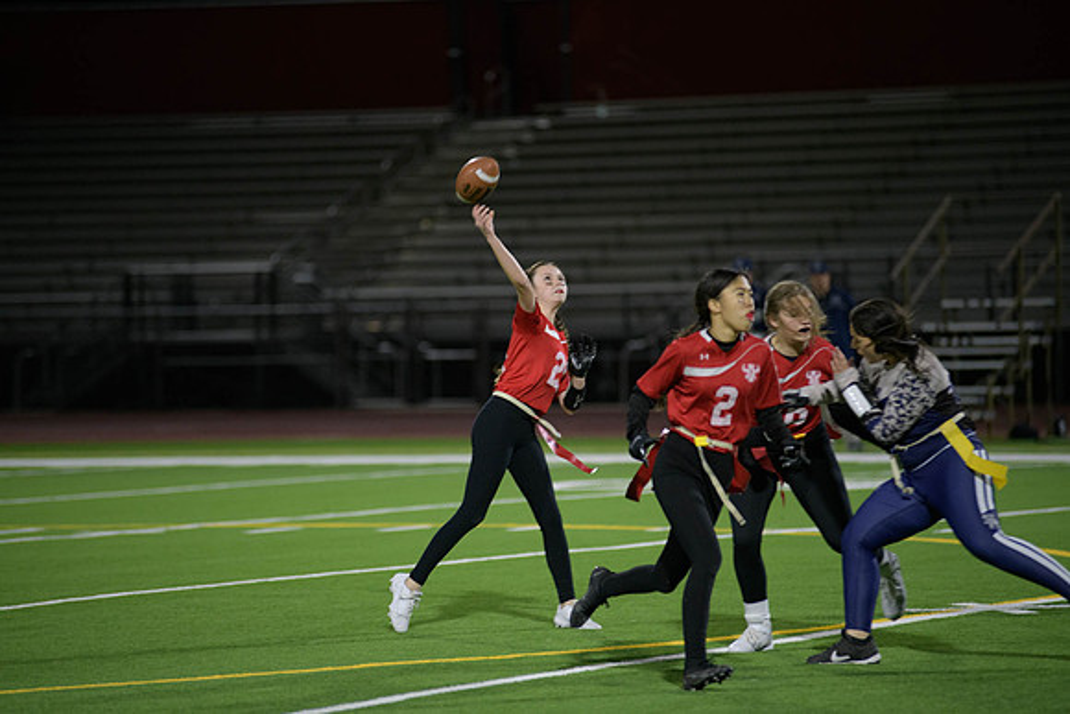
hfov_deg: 10.3
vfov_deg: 6.9
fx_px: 5946
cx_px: 535
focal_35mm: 200
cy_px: 357
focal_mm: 200
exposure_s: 1/640
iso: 2500
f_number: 2.8
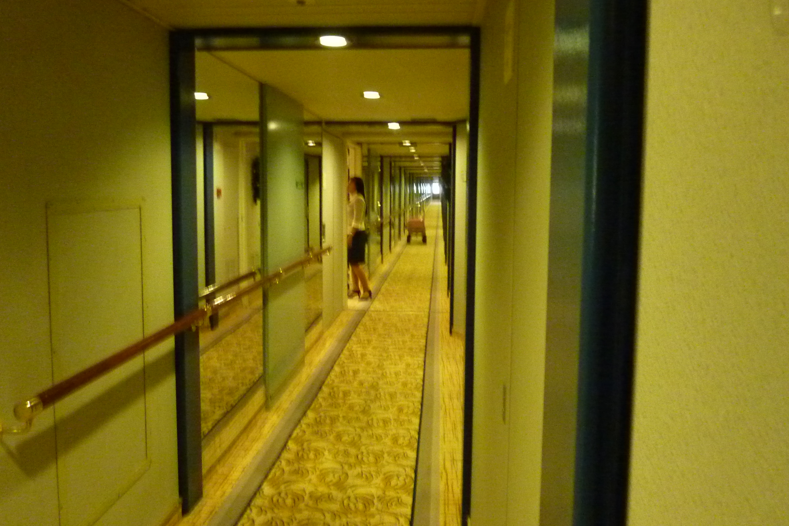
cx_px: 386
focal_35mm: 27
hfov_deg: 67.4
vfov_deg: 47.8
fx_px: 592
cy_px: 233
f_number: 3.3
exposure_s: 1/10
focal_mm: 4.1
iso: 800
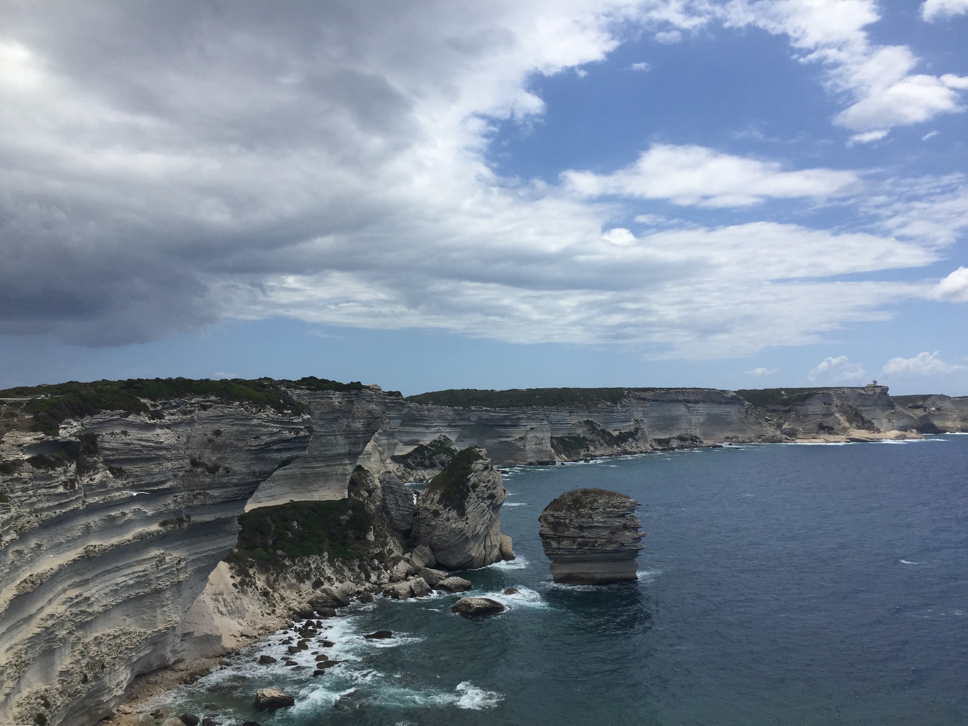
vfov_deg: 48.2
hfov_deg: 61.7
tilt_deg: +1.3
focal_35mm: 29
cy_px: 363
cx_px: 484
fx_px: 811
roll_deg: -1.0
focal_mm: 4.15
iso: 32
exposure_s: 1/3597
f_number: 2.2
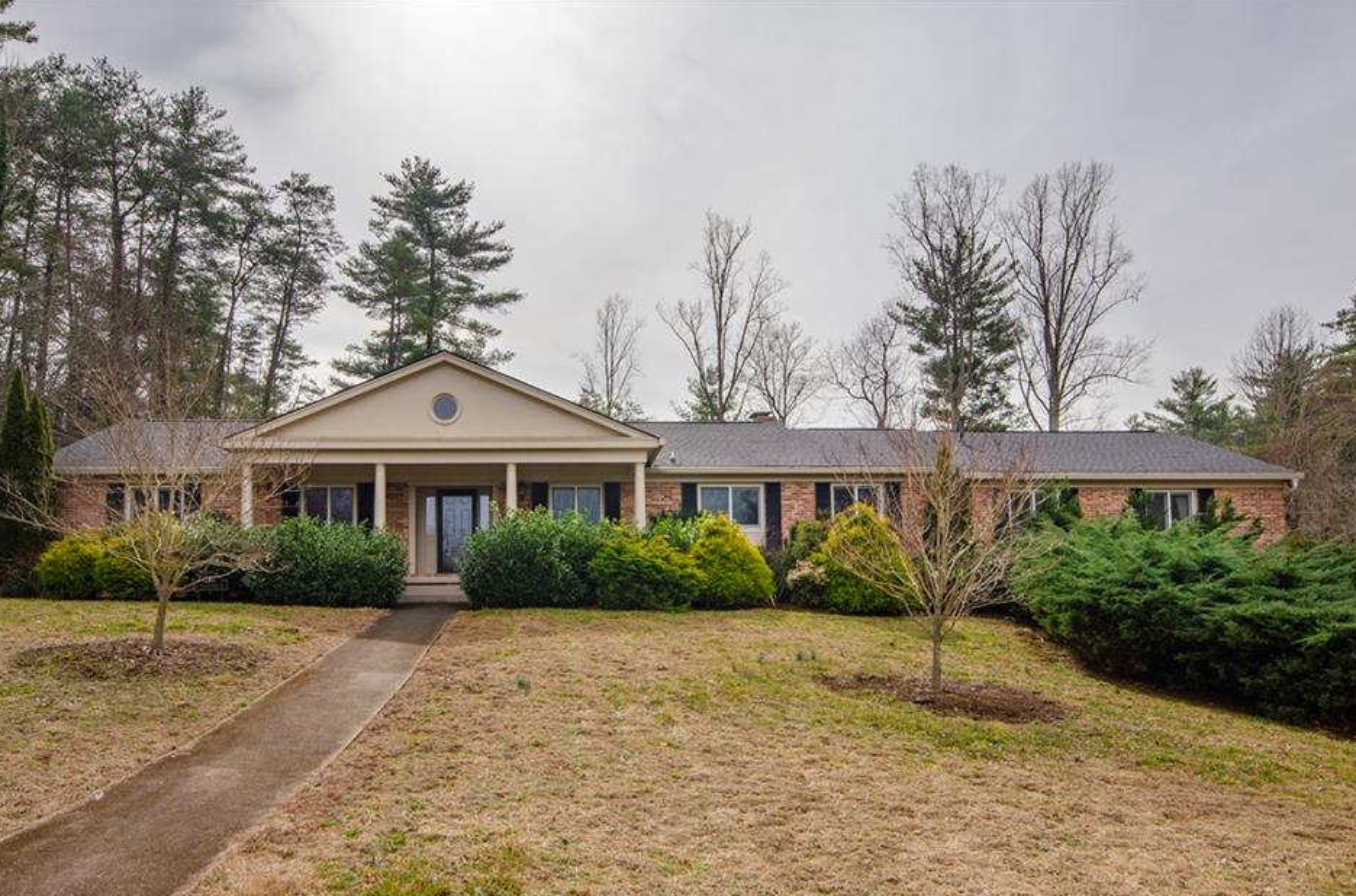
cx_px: 677
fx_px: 864
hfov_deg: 76.2
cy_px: 488
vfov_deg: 54.8
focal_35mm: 23
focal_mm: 14
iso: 100
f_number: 11
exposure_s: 1/200
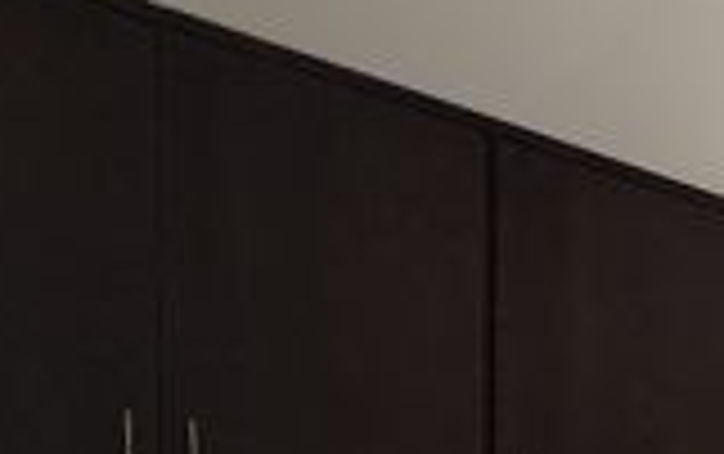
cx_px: 1266
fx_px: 1284
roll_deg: -2.1
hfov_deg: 21.7
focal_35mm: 65
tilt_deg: -0.9
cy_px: 805
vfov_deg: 16.8
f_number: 2.2
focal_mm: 2.22
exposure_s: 1/901
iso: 50
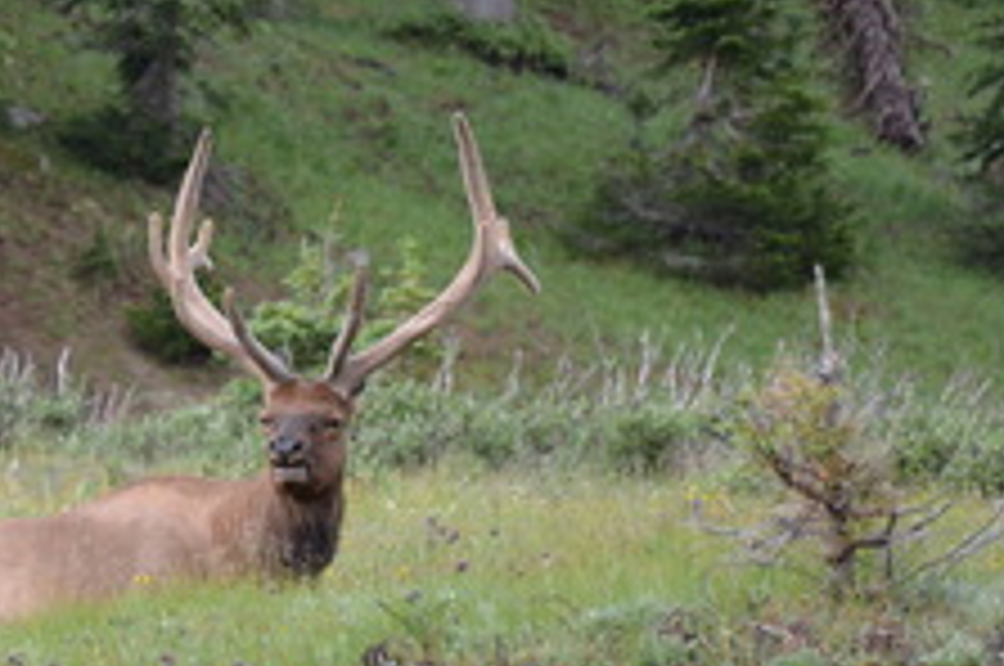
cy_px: 308
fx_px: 14704
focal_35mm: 528
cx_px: 144
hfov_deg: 3.9
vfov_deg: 2.6
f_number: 5.6
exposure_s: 1/250
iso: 400
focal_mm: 140
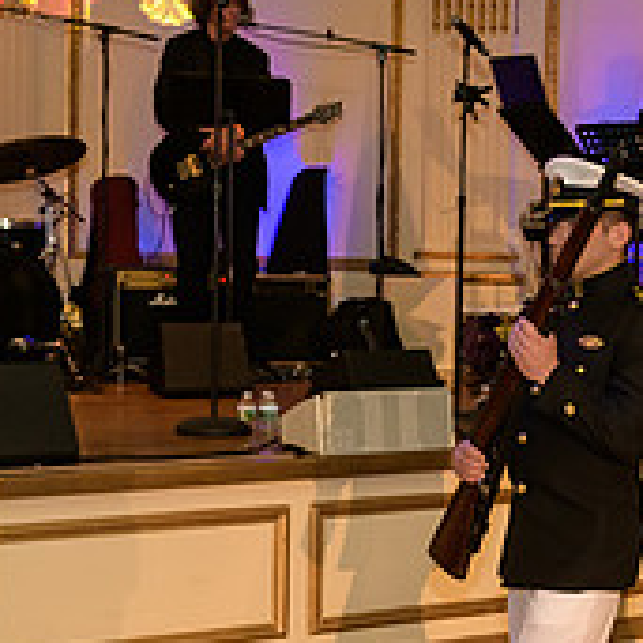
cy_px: 340
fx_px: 1933
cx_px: 714
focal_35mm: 92
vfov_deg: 18.9
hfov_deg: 18.2
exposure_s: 1/125
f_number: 3.2
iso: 1600
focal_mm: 32
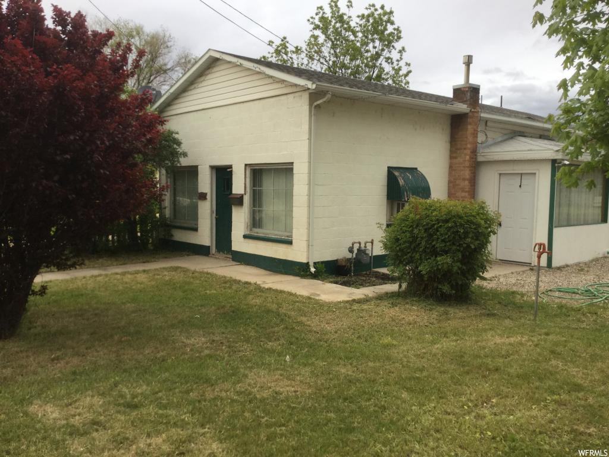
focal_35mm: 31
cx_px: 304
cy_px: 228
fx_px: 545
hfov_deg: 58.4
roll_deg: -0.1
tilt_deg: -8.6
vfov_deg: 45.4
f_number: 2.4
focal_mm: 3.3
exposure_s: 1/120
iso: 32
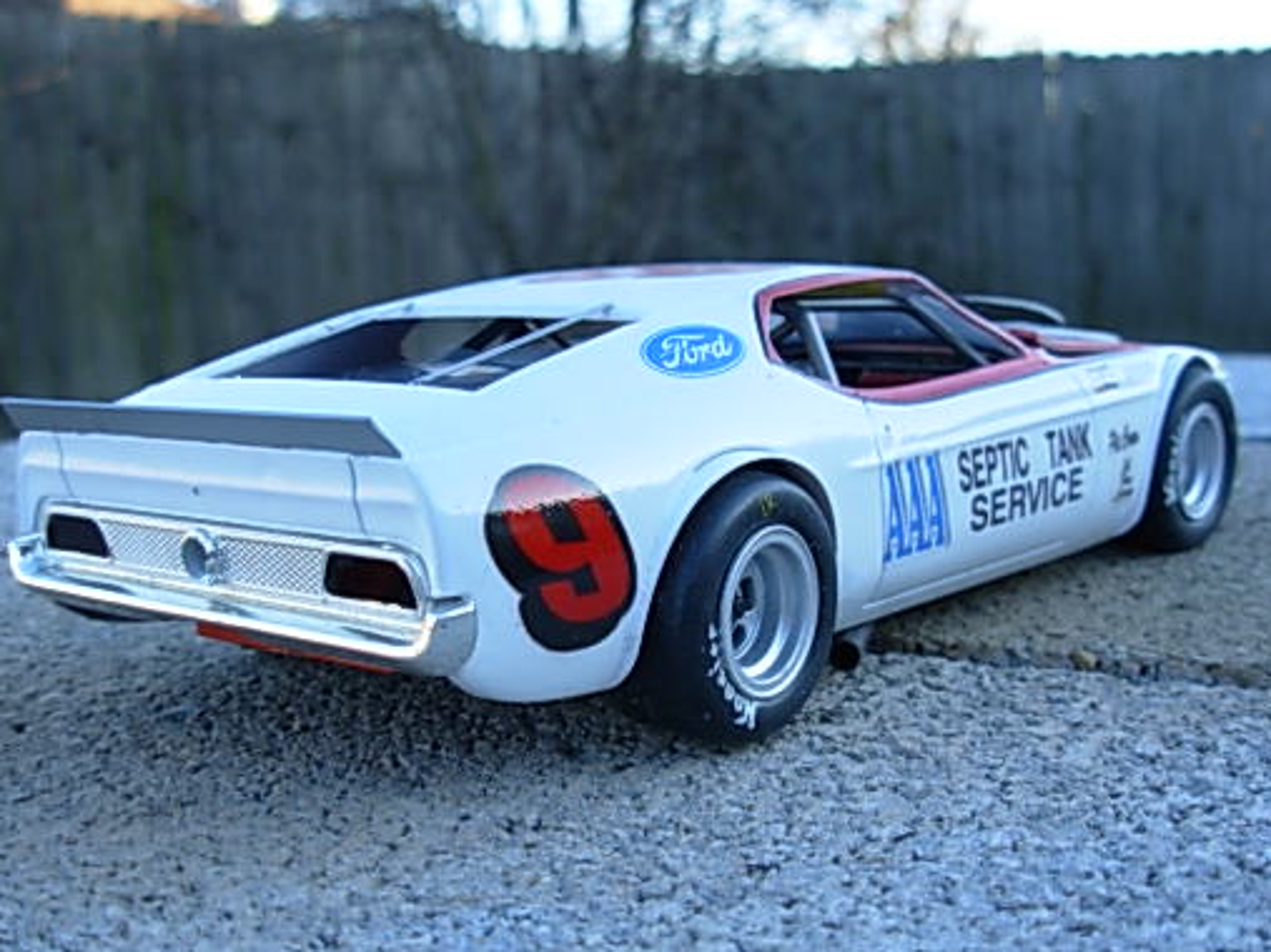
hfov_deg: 39.7
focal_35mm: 48
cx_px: 622
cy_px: 576
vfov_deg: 30.2
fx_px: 1762
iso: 50
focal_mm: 6.3
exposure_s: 1/152
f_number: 2.9
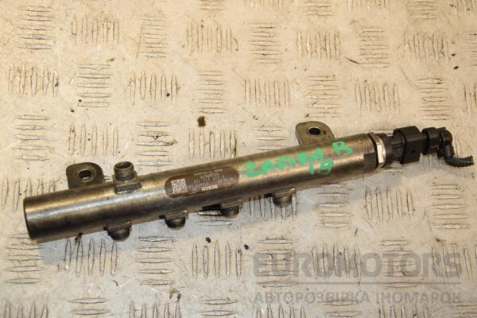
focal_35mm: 57
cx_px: 238
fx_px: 755
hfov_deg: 35.1
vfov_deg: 23.8
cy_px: 159
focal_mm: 38
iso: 800
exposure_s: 1/200
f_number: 8
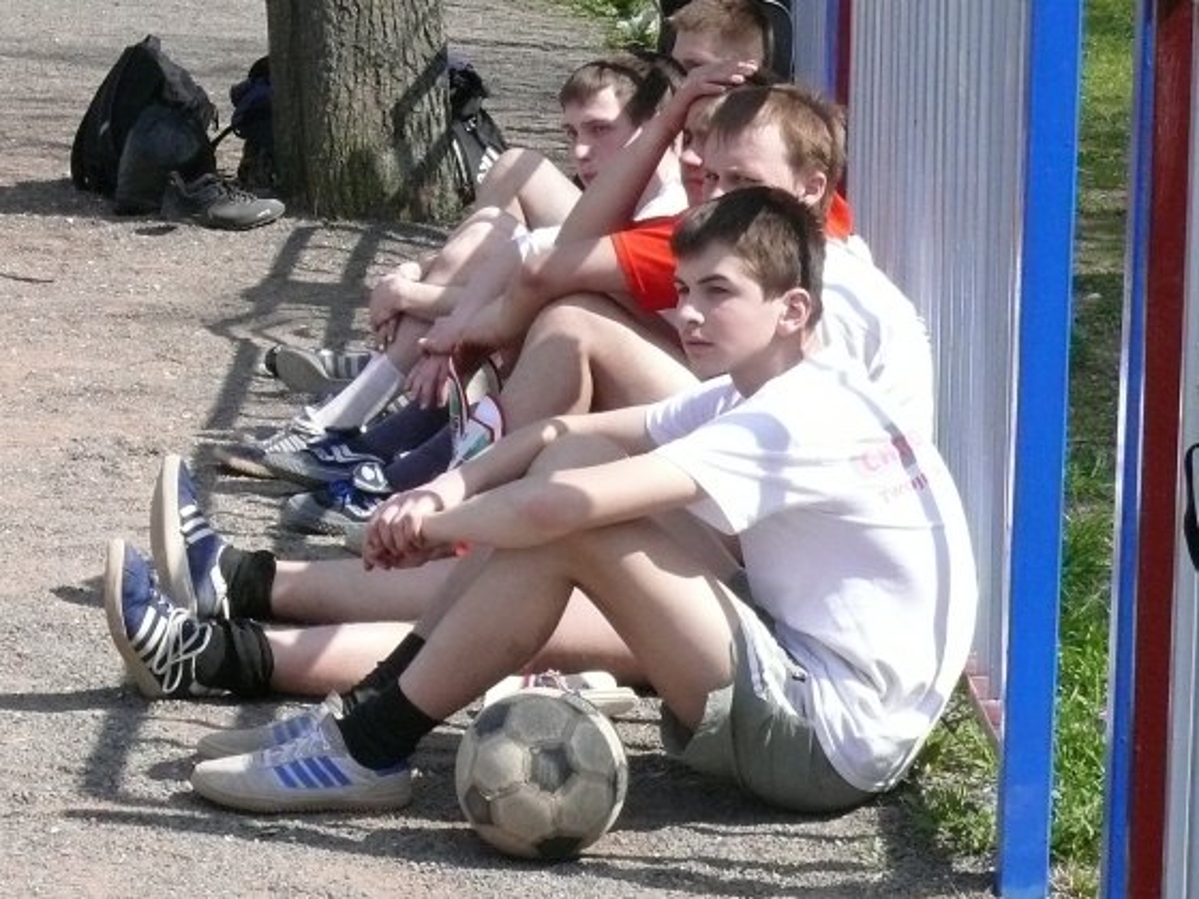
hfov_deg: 14.6
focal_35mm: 135
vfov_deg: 11.0
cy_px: 450
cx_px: 600
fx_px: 4676
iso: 400
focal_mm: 16.2
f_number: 8
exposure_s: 1/800
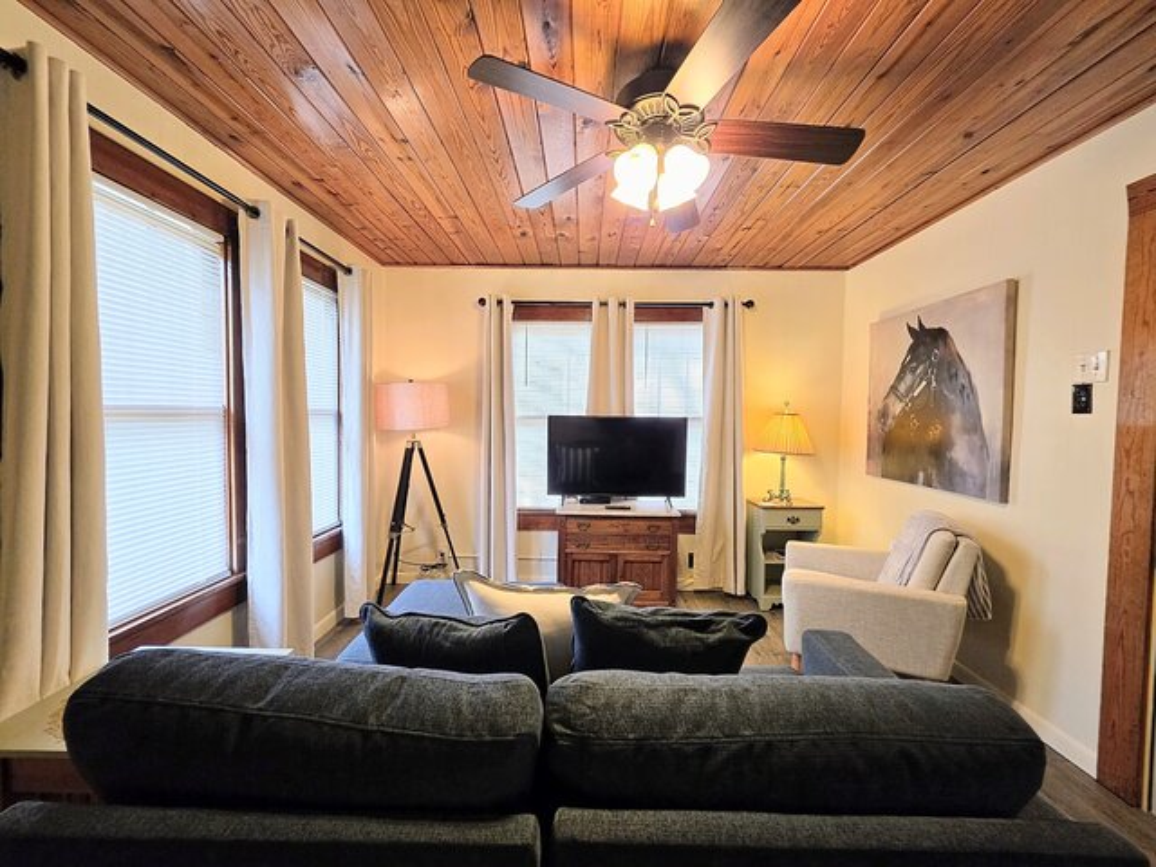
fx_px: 434
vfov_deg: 89.9
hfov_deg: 106.2
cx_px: 578
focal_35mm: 13
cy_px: 434
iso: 200
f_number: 1.9
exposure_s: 1/120
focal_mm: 2.2
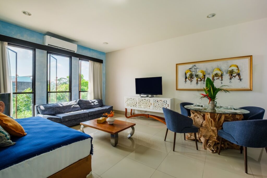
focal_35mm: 15
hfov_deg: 100.4
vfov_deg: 77.3
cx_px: 134
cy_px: 89
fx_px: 111
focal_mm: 10
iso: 160
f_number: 8
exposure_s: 1/2500
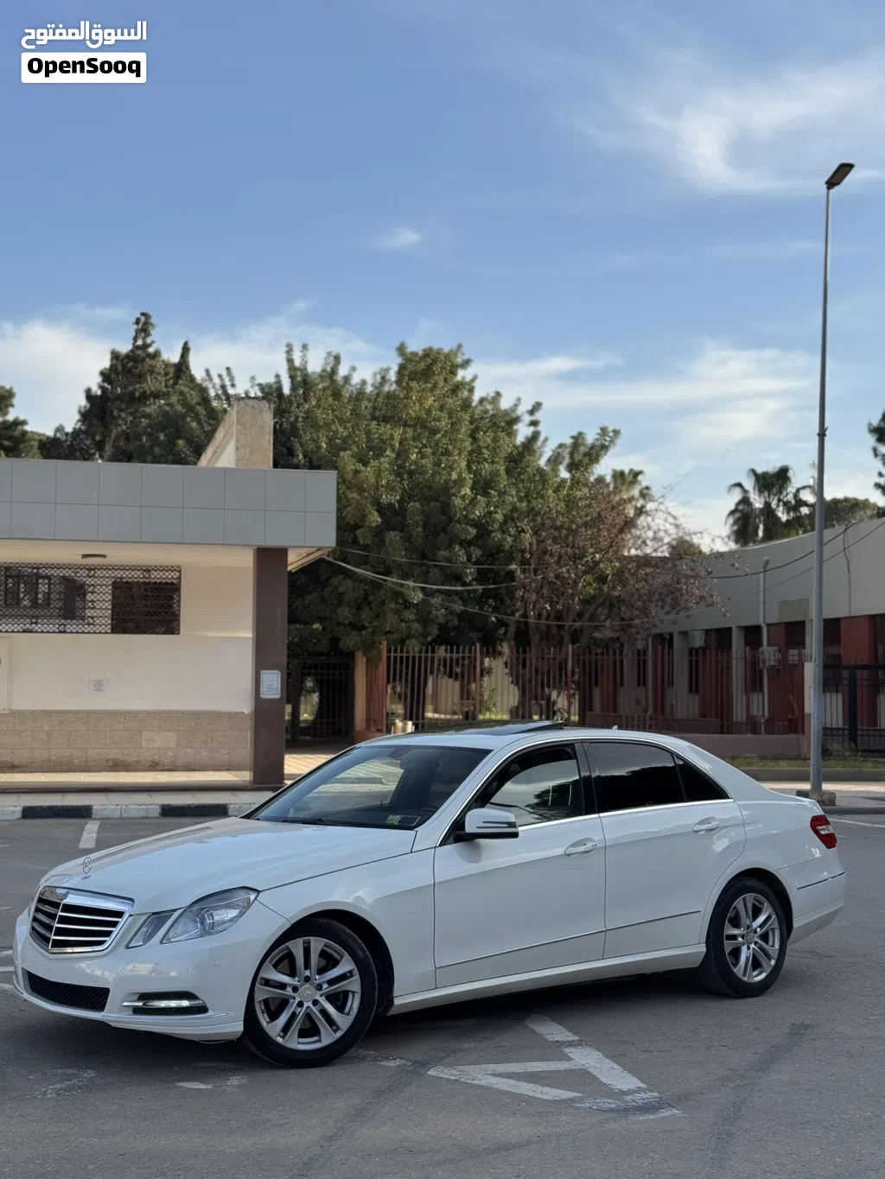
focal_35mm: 48
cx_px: 442
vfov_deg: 39.7
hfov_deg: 30.3
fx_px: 1636
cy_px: 590
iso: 64
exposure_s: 1/2959
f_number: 1.78
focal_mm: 6.76
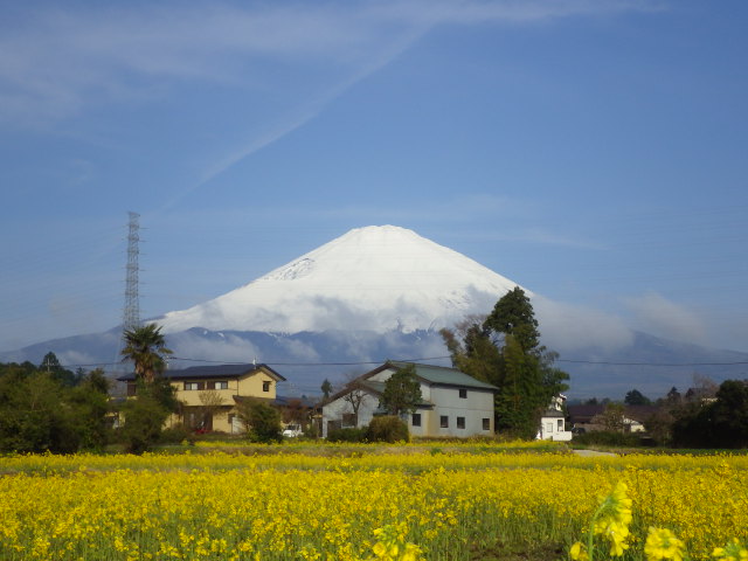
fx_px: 1340
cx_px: 374
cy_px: 280
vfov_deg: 23.7
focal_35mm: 62
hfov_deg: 31.2
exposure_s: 1/1000
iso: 125
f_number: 4.9
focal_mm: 11
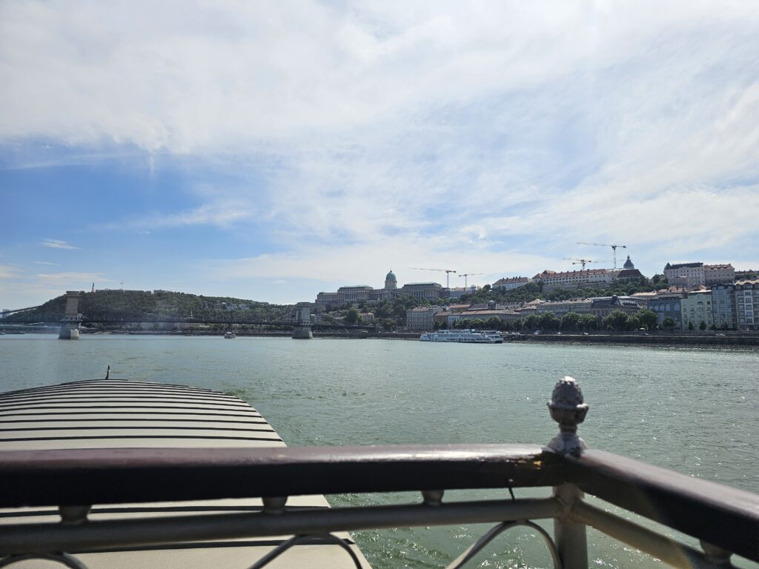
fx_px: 504
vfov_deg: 58.9
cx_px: 380
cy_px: 284
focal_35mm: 23
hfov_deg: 73.9
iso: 10
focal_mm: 6.3
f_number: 1.7
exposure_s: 1/2240
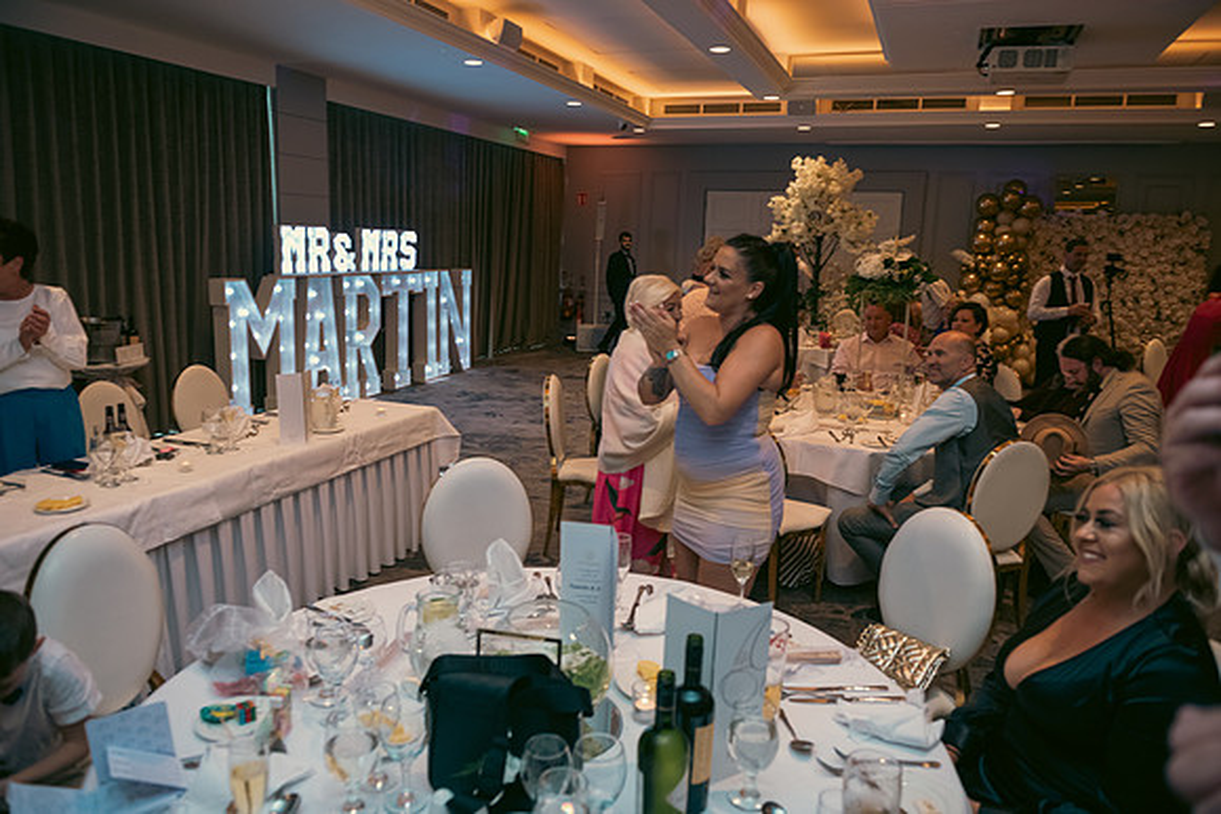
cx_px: 610
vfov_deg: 53.2
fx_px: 814
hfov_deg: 73.7
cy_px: 407
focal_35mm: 24
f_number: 3.5
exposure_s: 1/160
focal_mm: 24
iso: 800
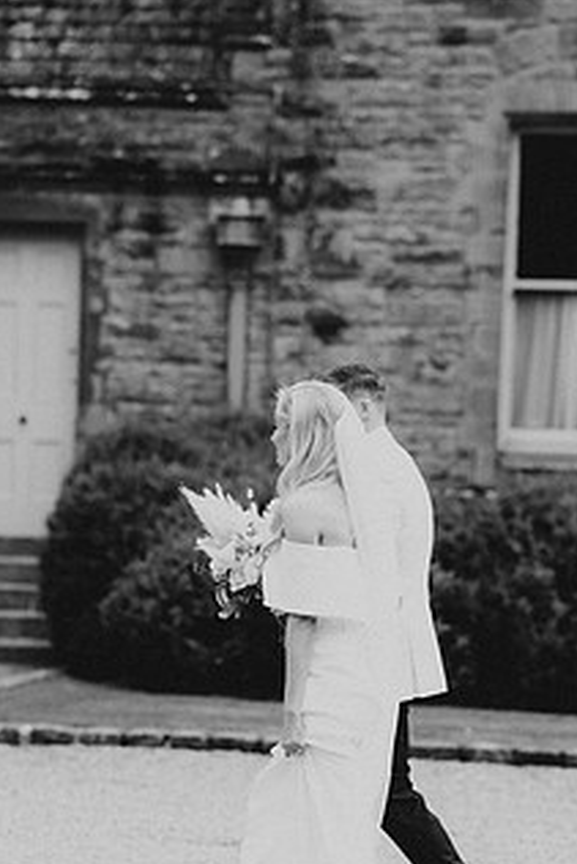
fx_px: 2906
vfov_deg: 16.9
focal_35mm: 121
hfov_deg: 11.3
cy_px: 533
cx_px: 331
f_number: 2.2
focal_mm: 85
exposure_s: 1/500
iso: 100
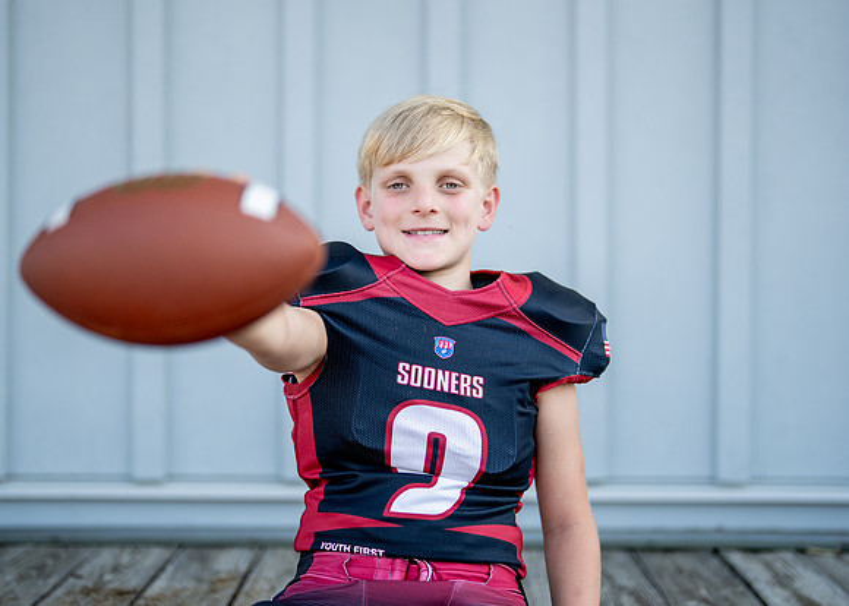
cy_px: 284
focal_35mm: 59
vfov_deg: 24.1
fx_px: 1421
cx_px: 426
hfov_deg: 33.3
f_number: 1.2
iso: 100
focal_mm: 50
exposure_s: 1/2000
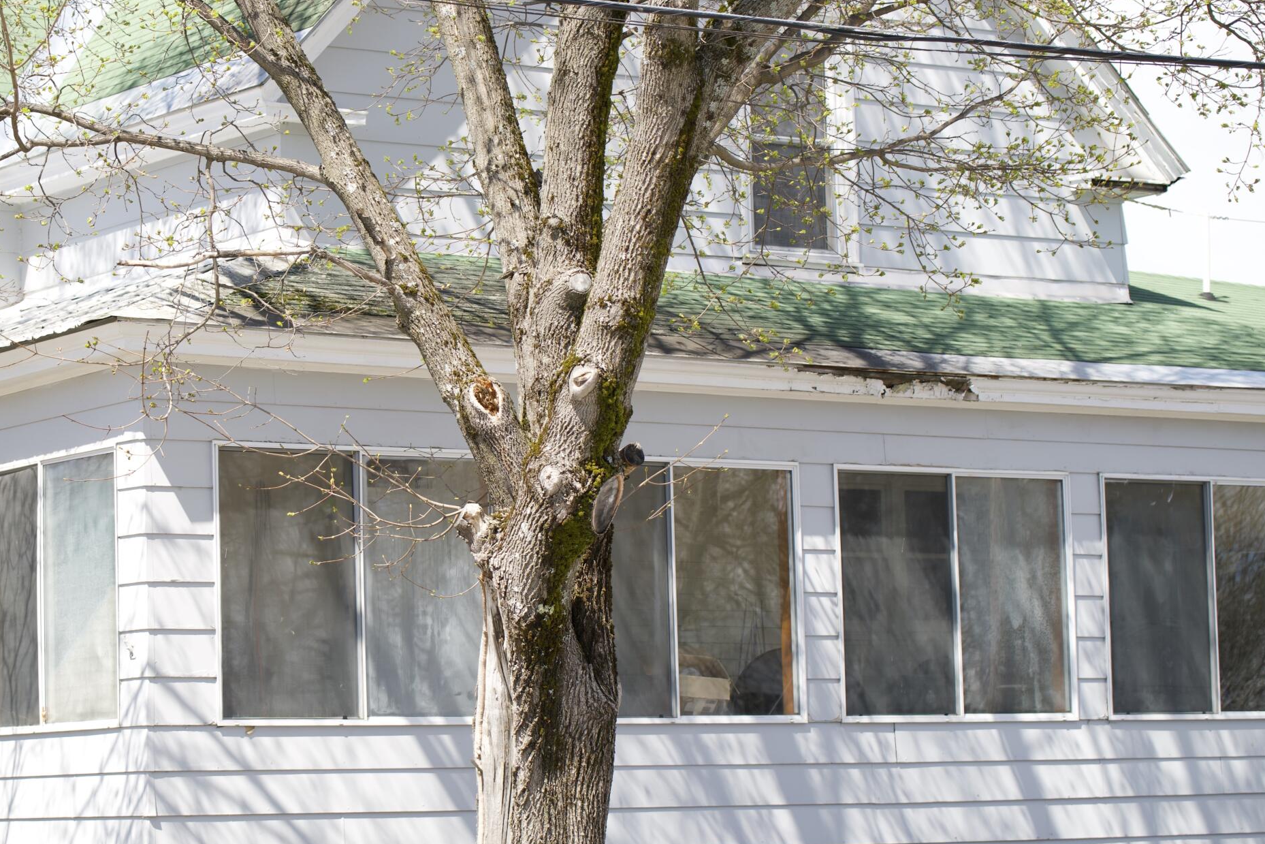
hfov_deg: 18.0
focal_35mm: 113
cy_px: 407
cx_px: 344
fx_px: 3971
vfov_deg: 12.1
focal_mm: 70
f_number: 2.8
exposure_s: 1/500
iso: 64
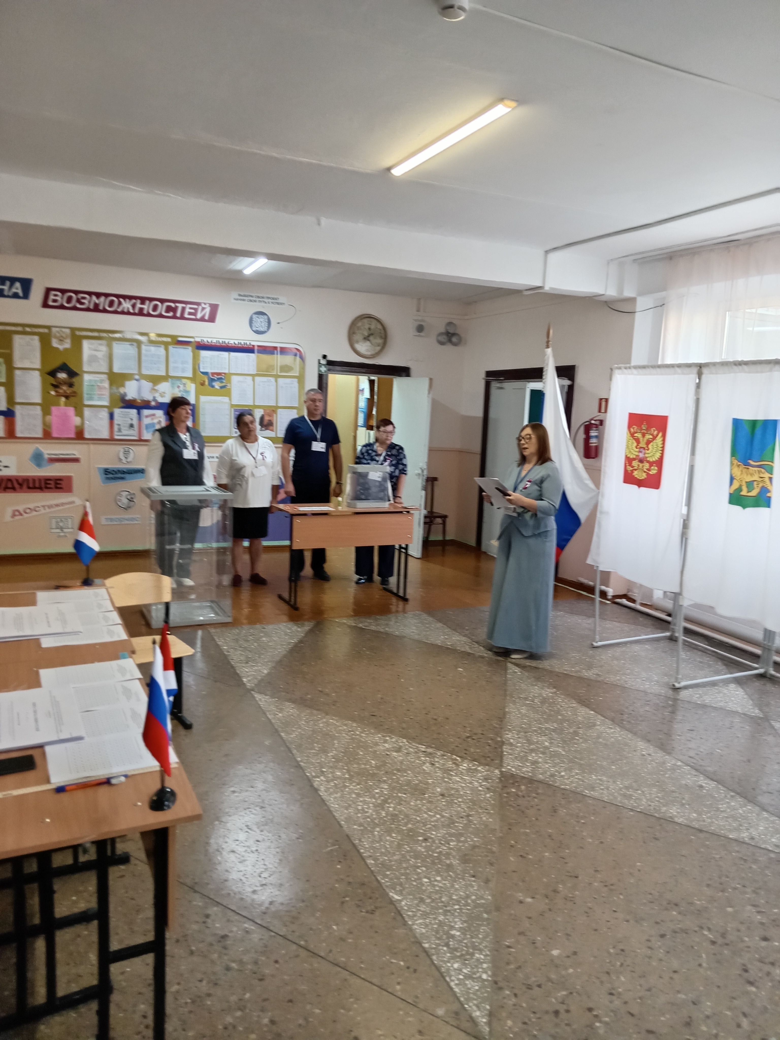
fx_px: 751
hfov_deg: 54.9
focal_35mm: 25
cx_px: 390
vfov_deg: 69.4
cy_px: 520
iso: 786
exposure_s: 1/25
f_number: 1.8
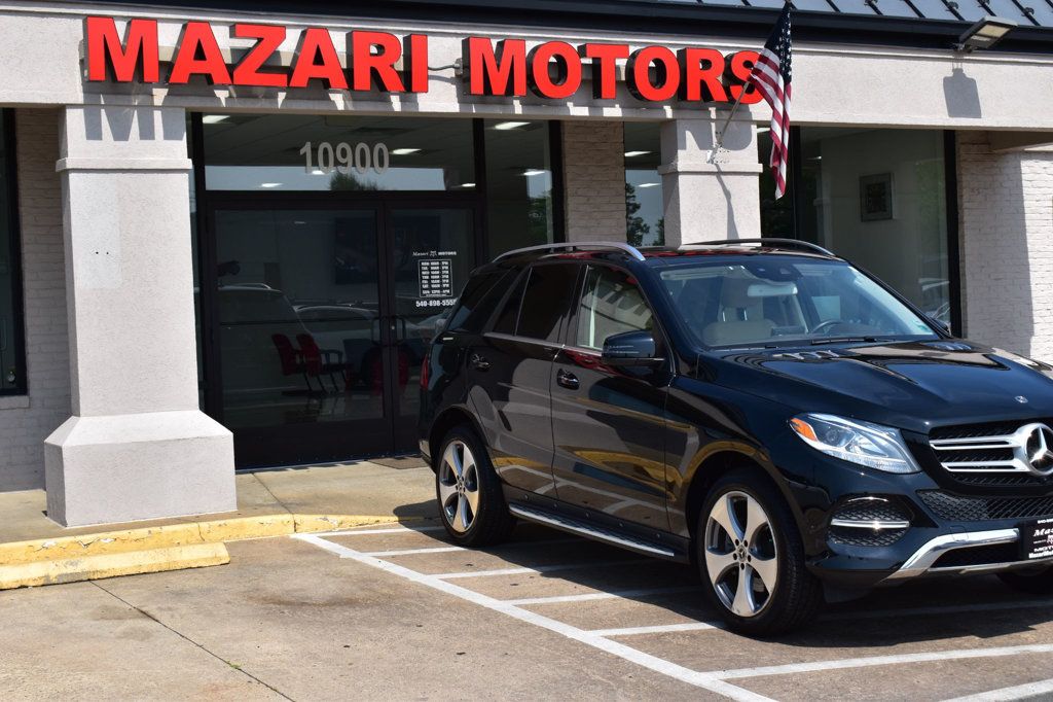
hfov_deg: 36.9
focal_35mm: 54
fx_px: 1579
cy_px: 351
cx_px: 526
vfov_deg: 25.0
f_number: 11
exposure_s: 1/500
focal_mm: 36
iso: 320
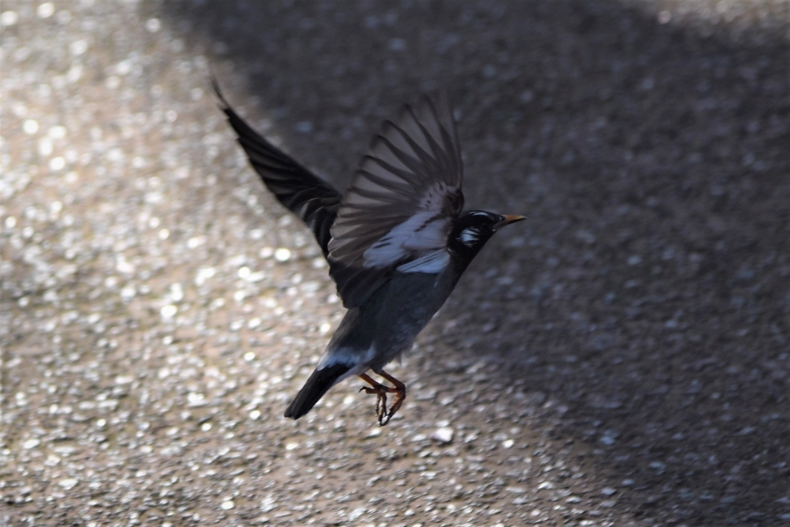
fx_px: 2634
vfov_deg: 11.4
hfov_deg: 17.1
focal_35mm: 120
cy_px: 264
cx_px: 395
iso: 160
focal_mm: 120
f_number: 4
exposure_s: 1/2000
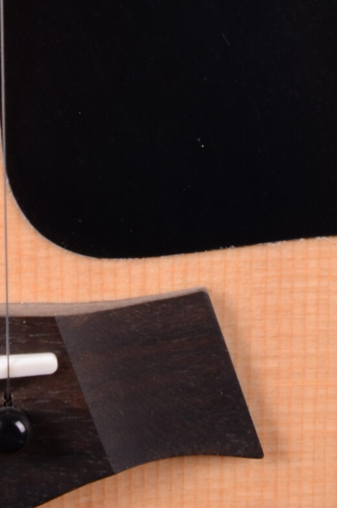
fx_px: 1946
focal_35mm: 138
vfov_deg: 14.6
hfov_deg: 9.9
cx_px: 135
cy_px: -35
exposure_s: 1/200
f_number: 13
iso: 200
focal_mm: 28
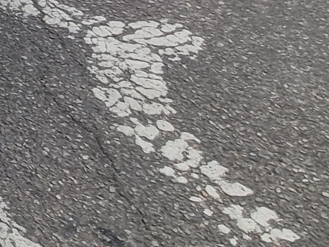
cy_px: -198
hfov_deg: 15.5
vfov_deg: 17.0
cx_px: -444
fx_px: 675
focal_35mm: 71
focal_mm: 2.2
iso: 50
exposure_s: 1/814
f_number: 2.2
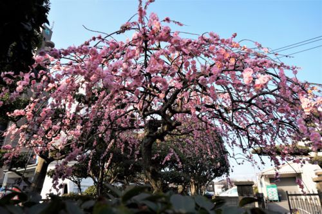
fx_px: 214
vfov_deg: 53.0
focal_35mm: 24
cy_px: 107
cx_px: 161
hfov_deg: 73.8
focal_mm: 16
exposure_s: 1/500
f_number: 6.3
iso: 200
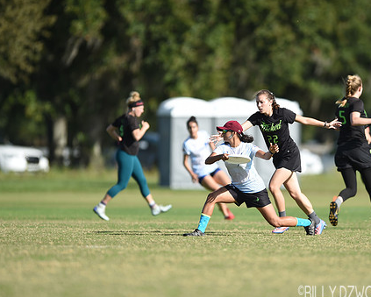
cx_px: 242
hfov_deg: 3.8
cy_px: 159
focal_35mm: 514
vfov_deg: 3.0
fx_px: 5648
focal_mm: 400
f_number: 2.8
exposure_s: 1/1600
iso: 100
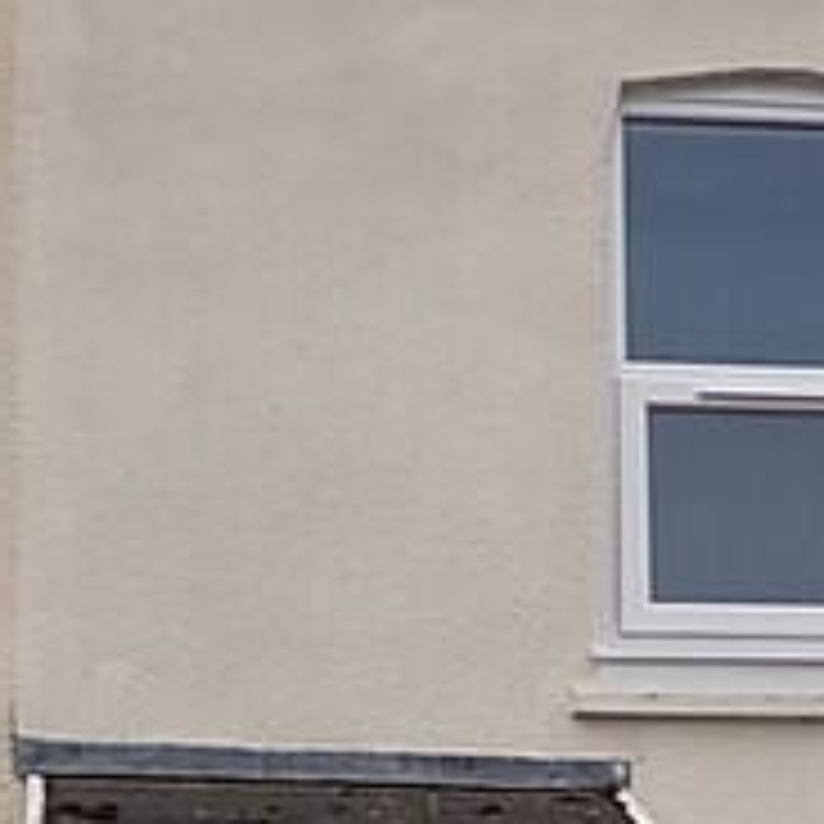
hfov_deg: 15.3
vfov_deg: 14.4
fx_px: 3070
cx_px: 405
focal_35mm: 114
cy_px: 1189
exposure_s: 1/640
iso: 80
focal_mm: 4
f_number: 3.1
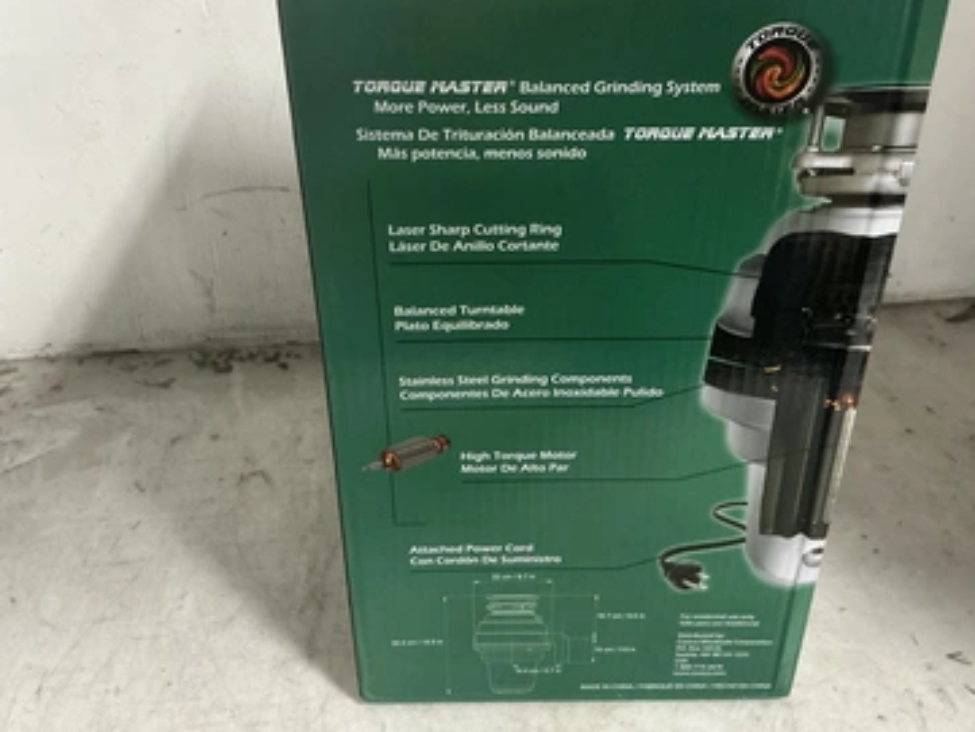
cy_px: 346
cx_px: 516
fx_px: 873
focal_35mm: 31
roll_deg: -1.0
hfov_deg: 58.3
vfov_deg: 45.4
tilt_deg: -30.6
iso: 320
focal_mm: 3
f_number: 1.8
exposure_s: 1/30
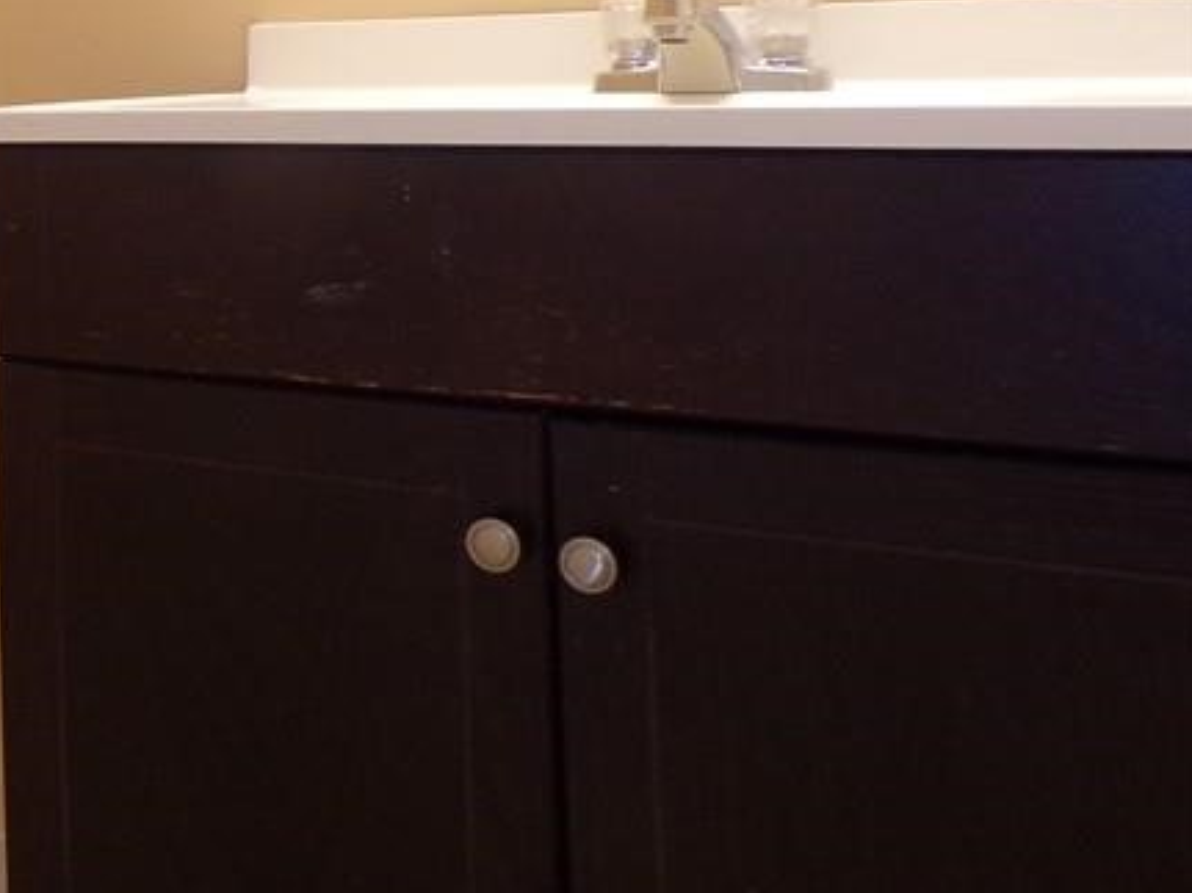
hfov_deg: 29.4
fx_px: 1962
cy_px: 33
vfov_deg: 24.6
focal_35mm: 57
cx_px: -210
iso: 200
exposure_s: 1/34
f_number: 3
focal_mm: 4.3
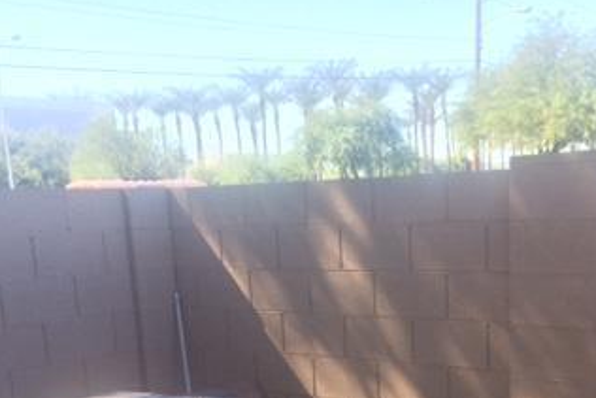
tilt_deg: -13.9
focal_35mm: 61
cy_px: 441
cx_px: 404
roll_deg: +2.9
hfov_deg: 32.6
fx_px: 1010
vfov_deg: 21.1
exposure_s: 1/471
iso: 32
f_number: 2.2
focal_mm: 4.15
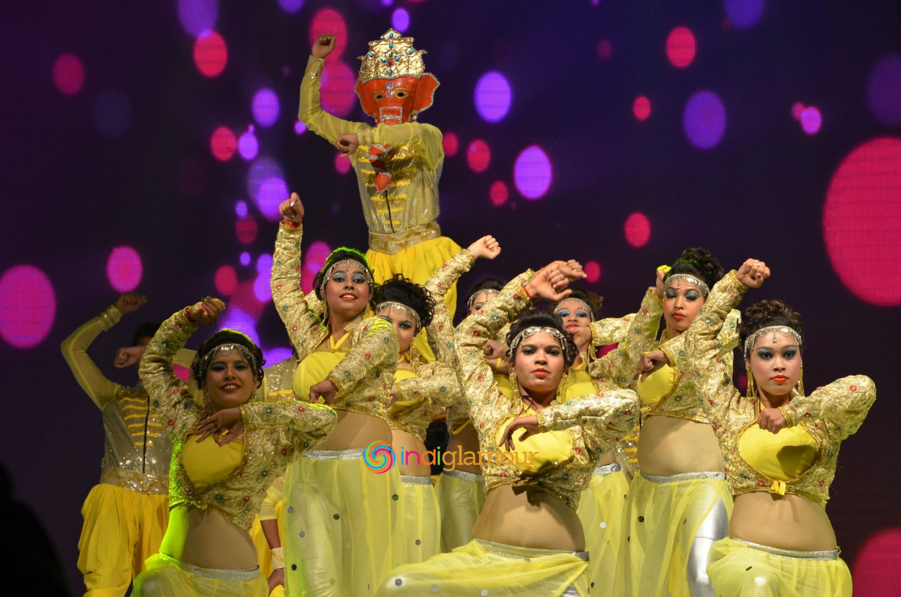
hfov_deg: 13.1
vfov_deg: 8.7
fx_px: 3934
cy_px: 298
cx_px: 450
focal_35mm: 158
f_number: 7.1
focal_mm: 105
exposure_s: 1/80
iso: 640
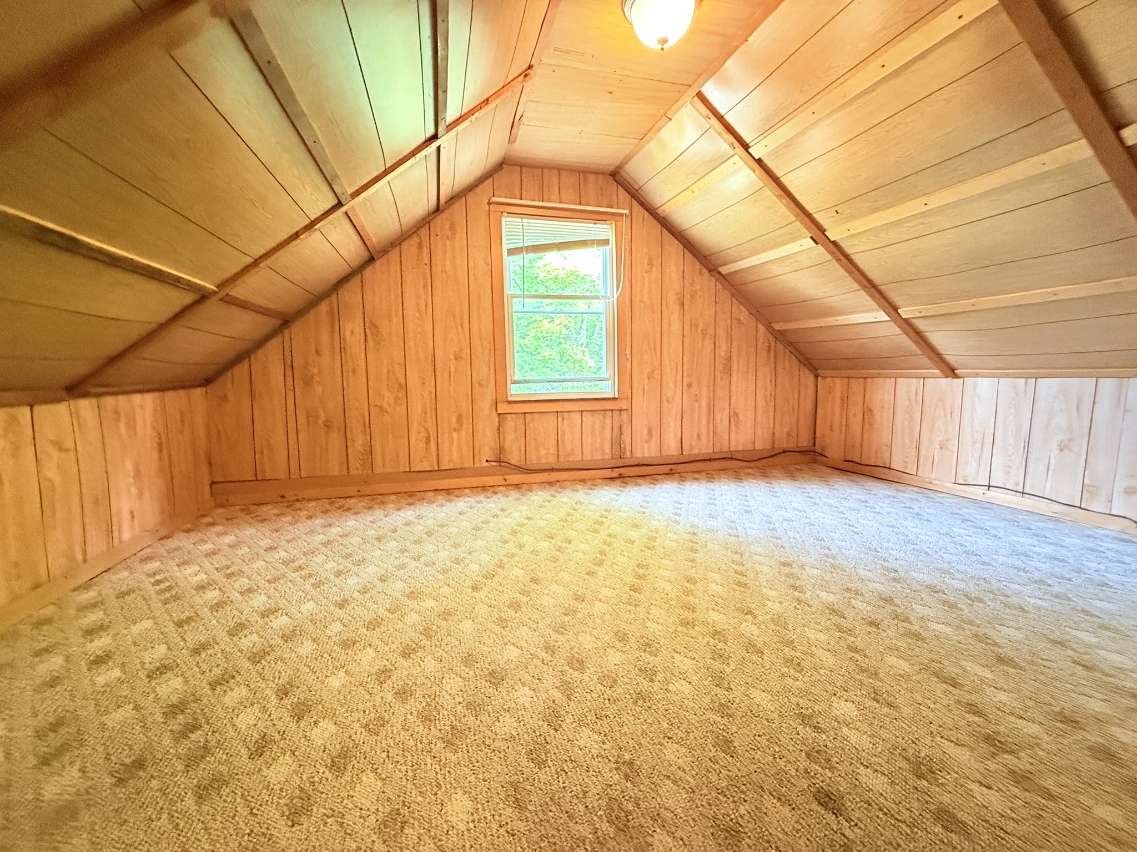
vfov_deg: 85.7
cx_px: 568
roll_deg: +0.4
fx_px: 460
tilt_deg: -6.3
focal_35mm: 14
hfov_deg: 102.1
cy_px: 426
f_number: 2.2
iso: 800
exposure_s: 1/60
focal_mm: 2.22
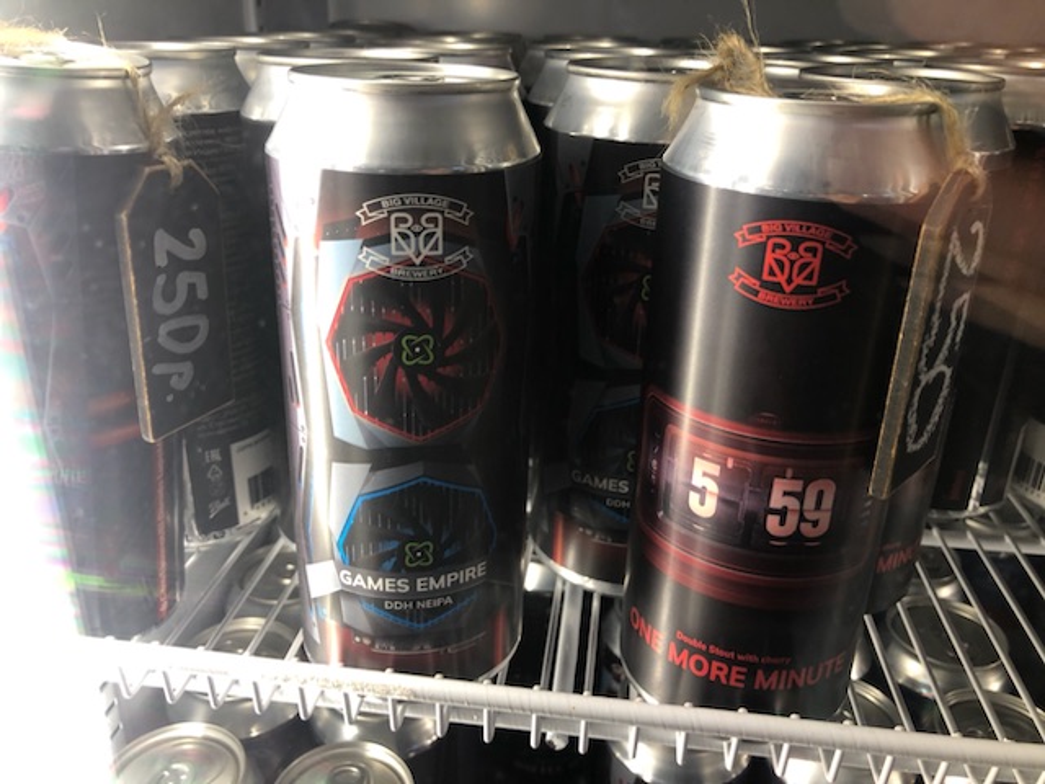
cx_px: 522
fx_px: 845
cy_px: 392
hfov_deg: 63.4
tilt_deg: -22.6
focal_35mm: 28
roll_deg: -2.1
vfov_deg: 49.7
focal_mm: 3.99
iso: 32
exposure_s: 1/33
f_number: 1.8
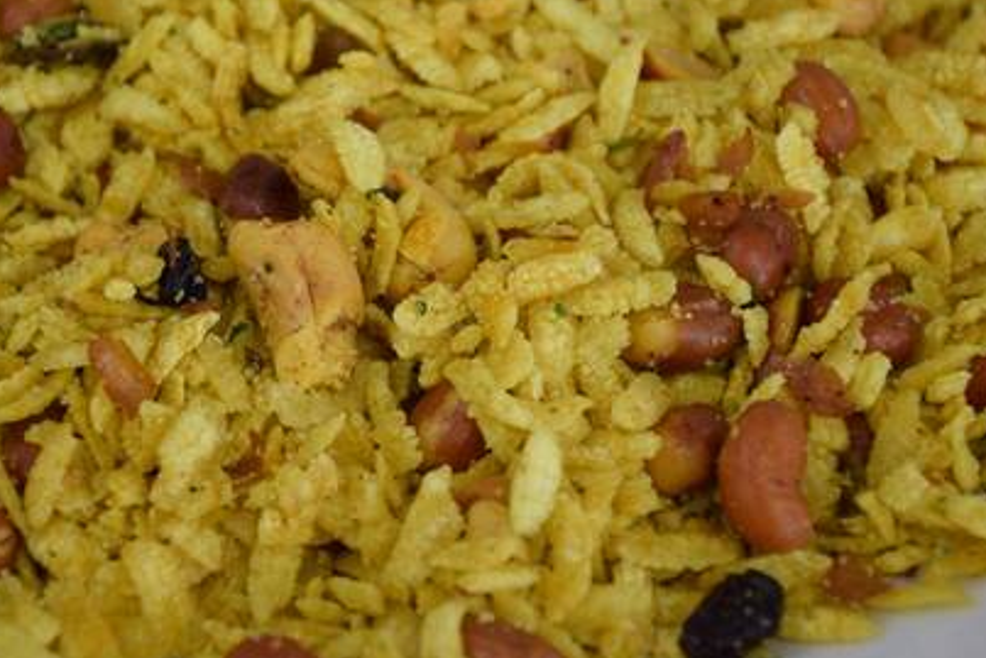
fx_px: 4164
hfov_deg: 13.5
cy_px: 196
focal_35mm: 152
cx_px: 399
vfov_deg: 9.0
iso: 400
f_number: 5
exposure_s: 1/60
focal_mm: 62
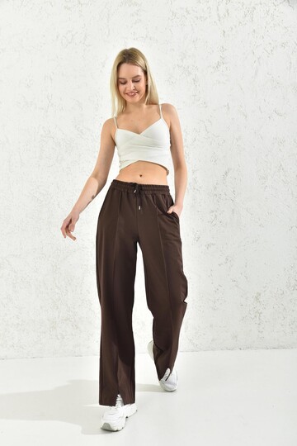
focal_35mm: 38
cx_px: 148
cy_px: 223
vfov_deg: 50.7
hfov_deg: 35.1
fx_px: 470
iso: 100
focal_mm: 38
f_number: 7.1
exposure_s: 1/160
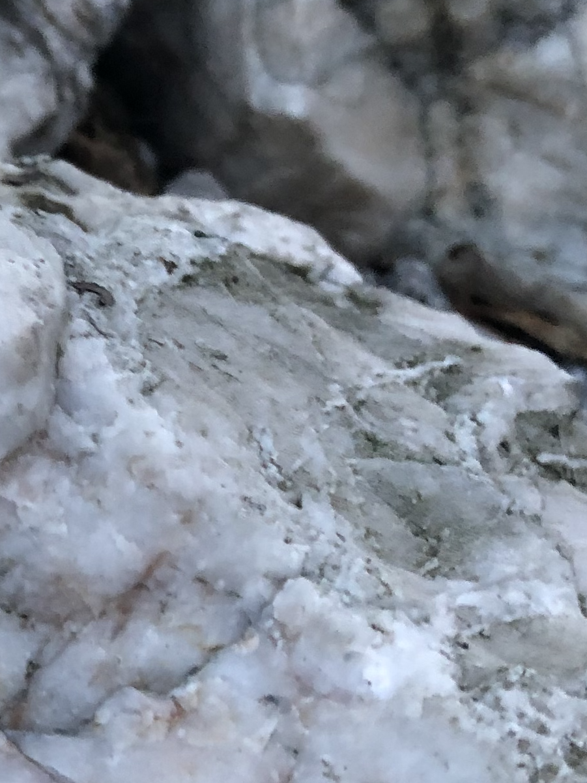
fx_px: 2125
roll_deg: -1.2
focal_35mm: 94
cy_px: 304
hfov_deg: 14.5
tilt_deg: -27.5
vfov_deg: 20.8
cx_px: -332
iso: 40
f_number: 1.8
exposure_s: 1/15
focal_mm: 4
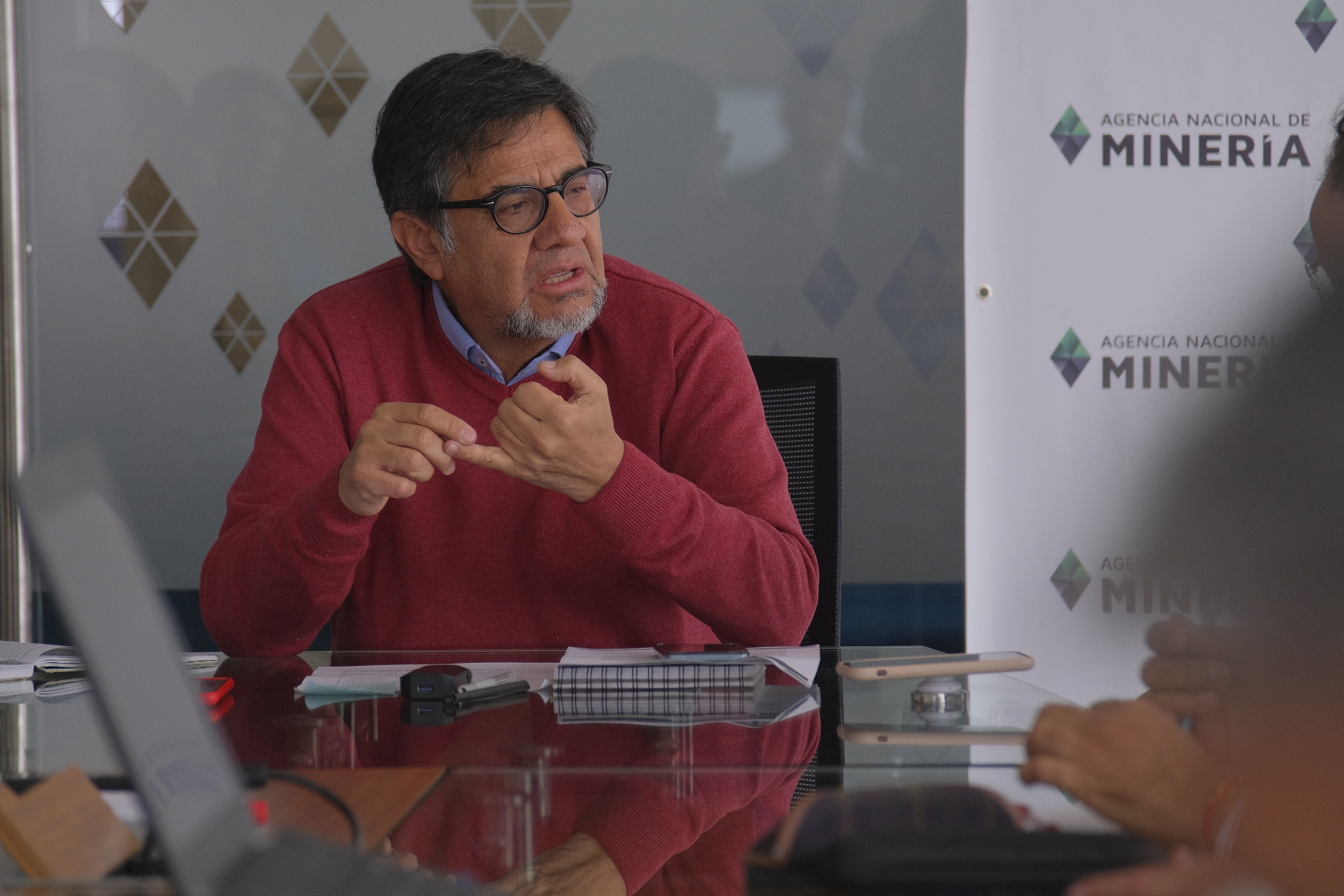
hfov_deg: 11.4
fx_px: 6719
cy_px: 448
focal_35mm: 180
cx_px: 672
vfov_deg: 7.6
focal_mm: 120
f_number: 4
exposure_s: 1/200
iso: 800
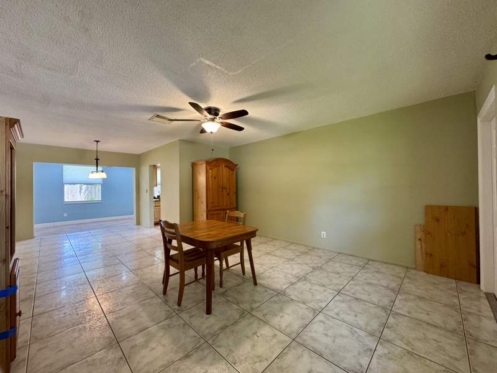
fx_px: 201
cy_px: 186
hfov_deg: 102.1
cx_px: 248
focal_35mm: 14
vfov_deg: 85.7
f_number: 2.2
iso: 400
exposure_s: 1/60
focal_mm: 2.22
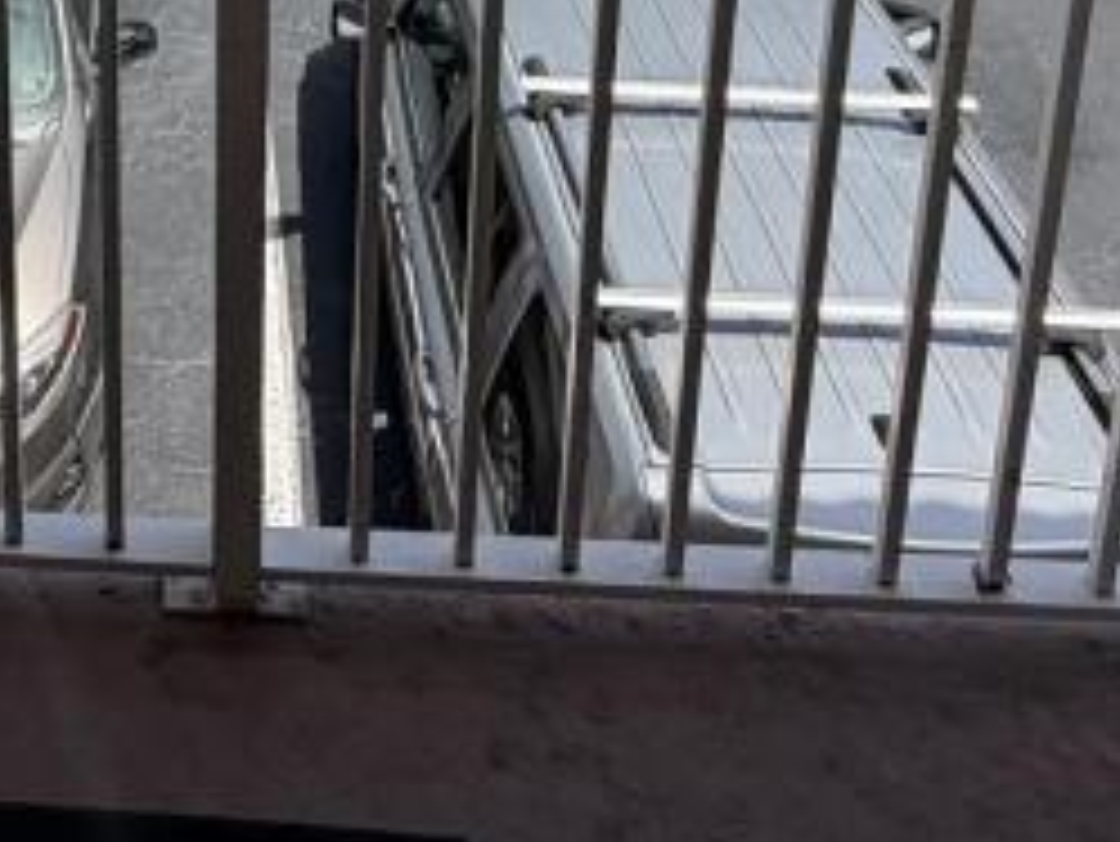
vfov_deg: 20.4
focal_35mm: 54
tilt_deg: -14.6
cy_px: -621
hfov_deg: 33.2
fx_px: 1748
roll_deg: +1.0
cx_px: 63
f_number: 2.2
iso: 40
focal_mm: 2.22
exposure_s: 1/651
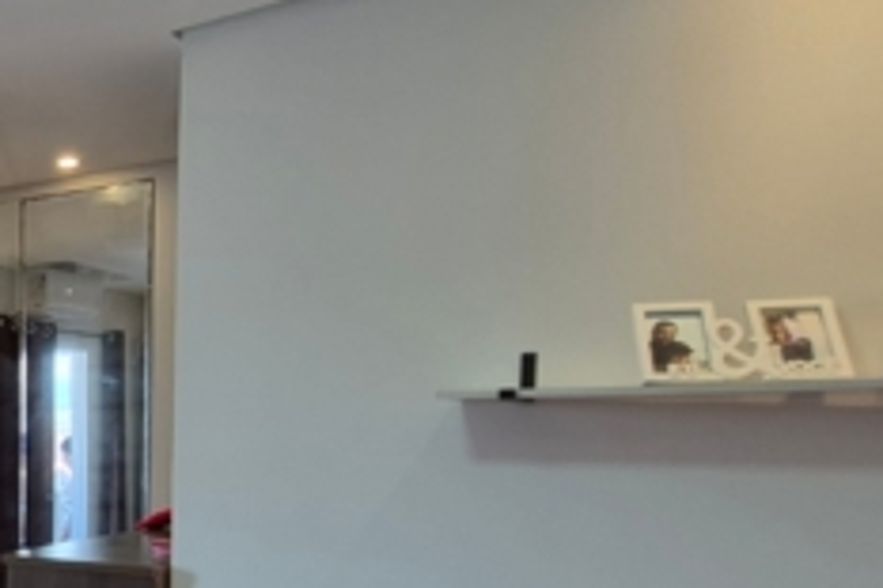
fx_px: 980
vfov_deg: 31.9
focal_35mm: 40
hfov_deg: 37.6
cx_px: -157
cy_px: 518
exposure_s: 1/60
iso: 80
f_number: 2.2
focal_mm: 1.74
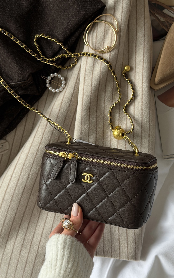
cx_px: 104
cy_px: 142
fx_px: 402
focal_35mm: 53
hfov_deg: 24.4
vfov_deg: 38.2
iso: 50
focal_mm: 6.76
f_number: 1.78
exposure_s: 1/122
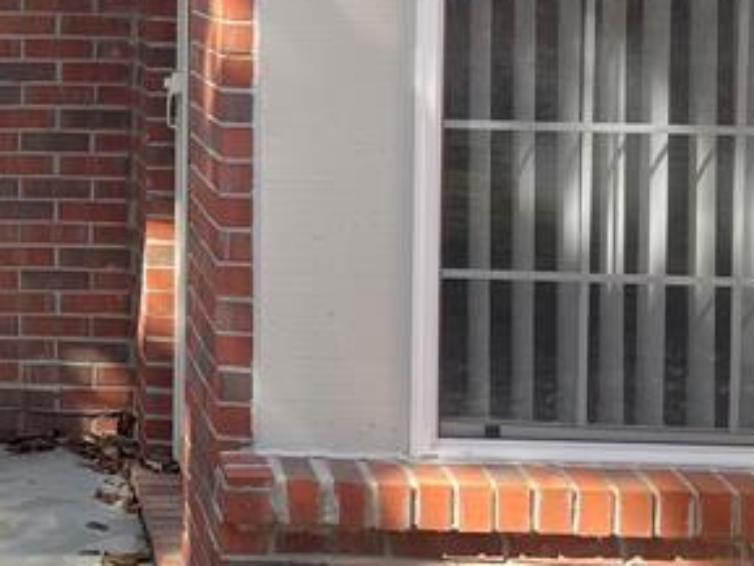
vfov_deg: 15.8
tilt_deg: -2.3
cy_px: 3
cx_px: -271
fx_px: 2005
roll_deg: +0.5
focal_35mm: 92
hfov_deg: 19.4
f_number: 1.6
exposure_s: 1/375
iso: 32
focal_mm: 4.2
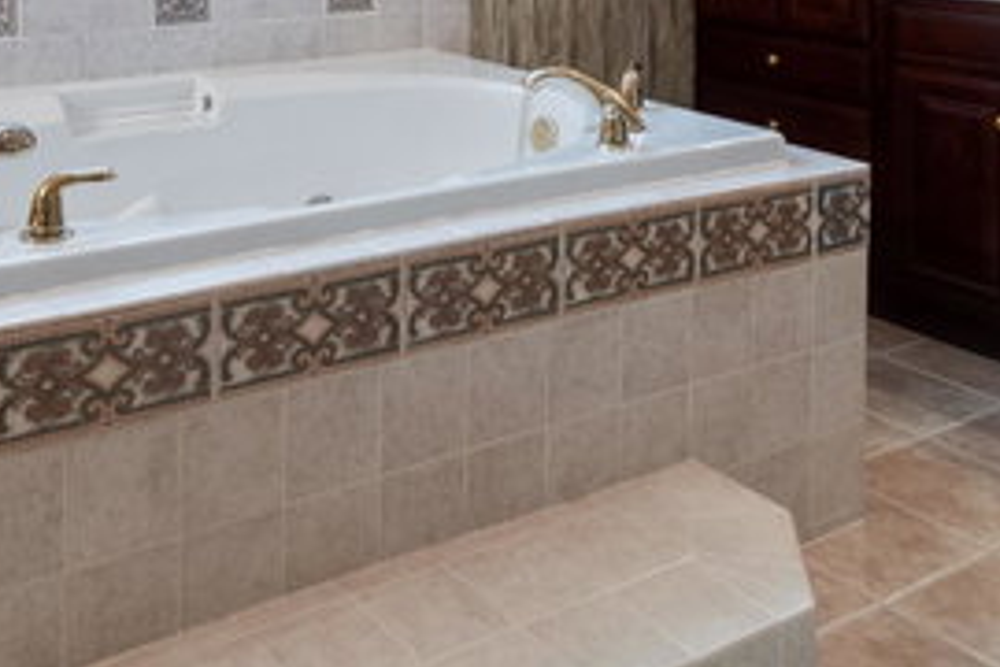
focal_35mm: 40
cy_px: -130
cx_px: 265
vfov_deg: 29.0
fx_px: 1111
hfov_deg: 46.9
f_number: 8
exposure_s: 1/1.67
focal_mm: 10
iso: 400
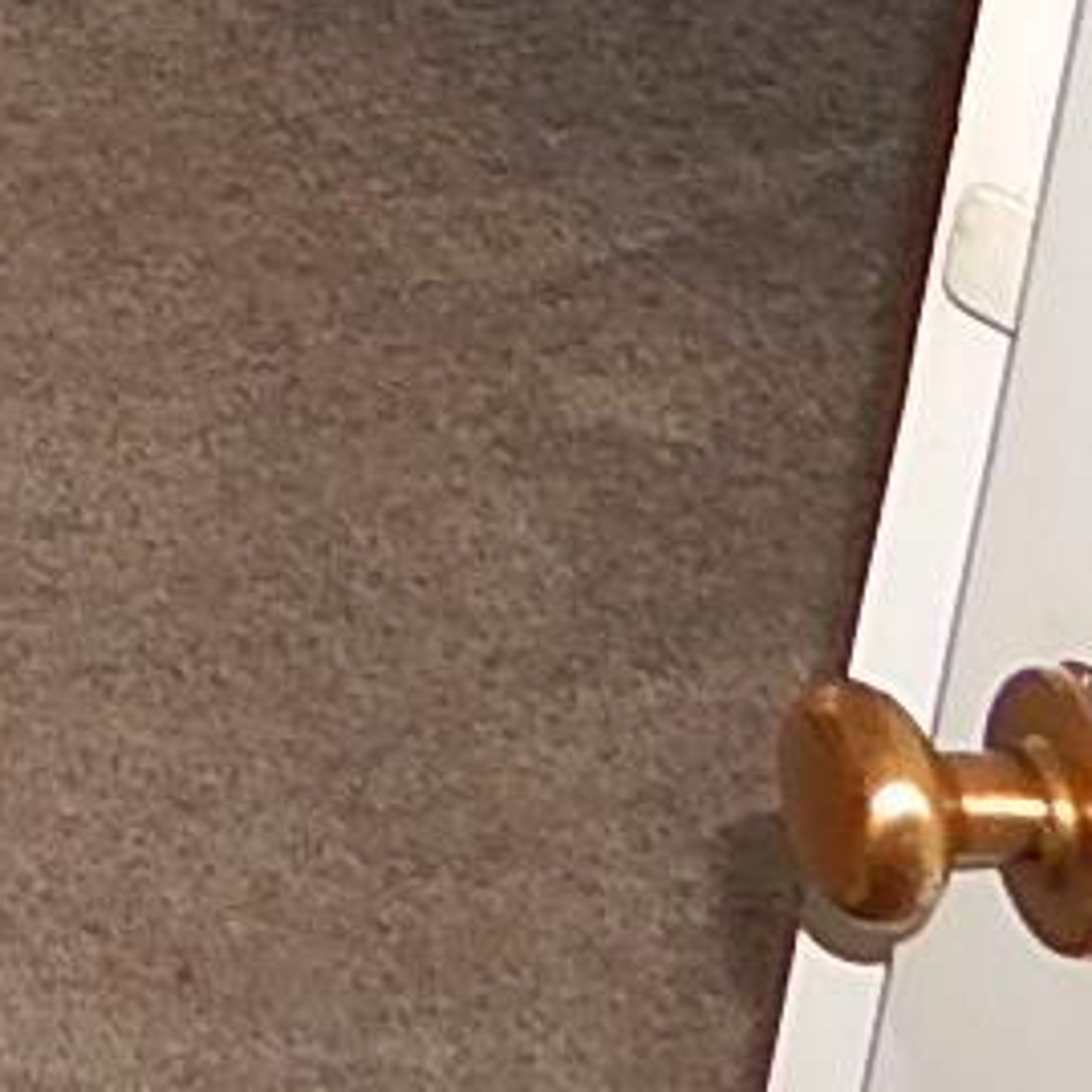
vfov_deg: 13.1
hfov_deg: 10.8
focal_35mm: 121
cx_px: -1993
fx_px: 4319
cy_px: -857
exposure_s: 1/60
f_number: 3
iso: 125
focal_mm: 4.1
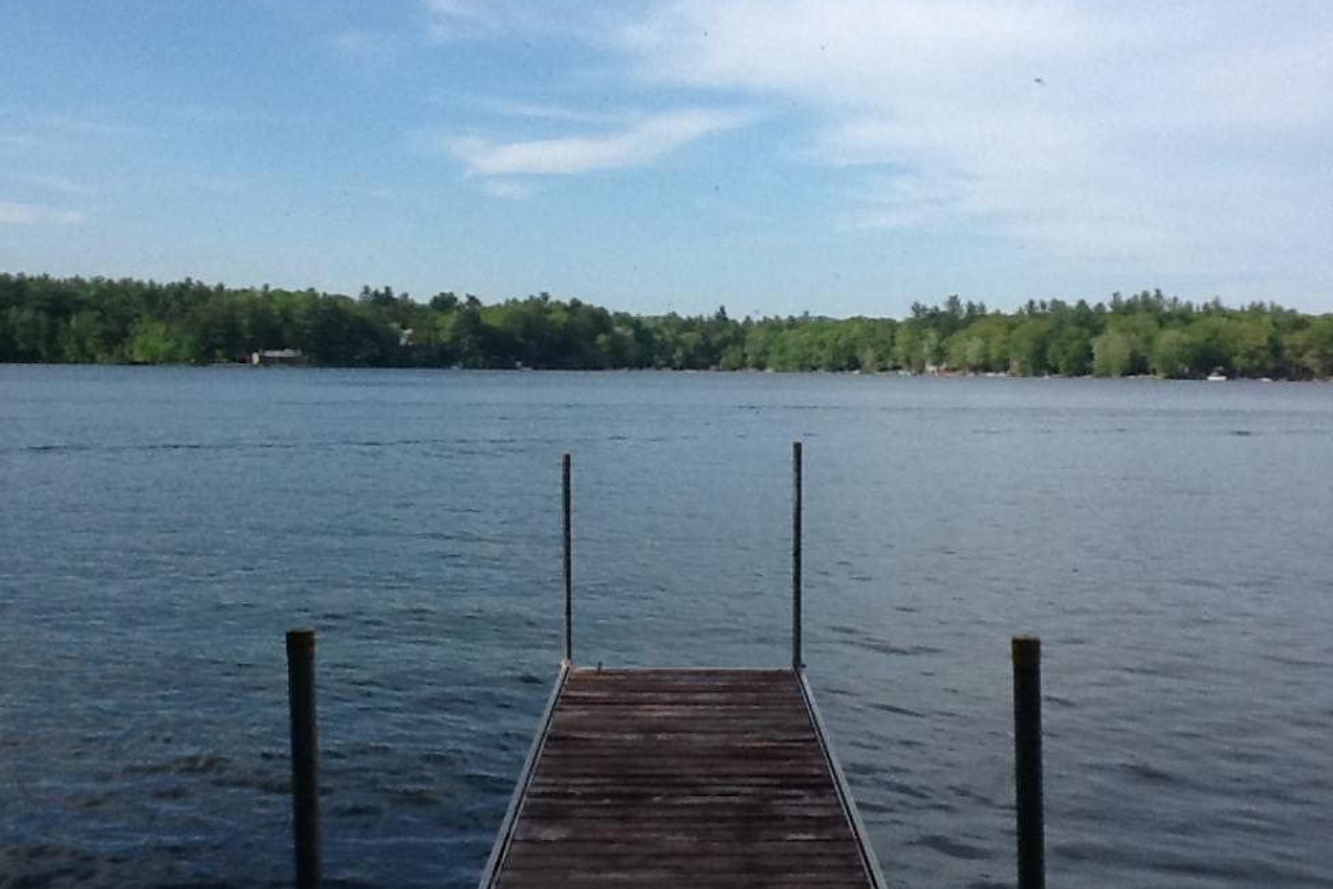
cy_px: 401
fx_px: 1777
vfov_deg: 28.1
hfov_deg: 41.1
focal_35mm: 48
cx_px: 656
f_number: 2.4
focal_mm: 2.03
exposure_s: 1/1912
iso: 40
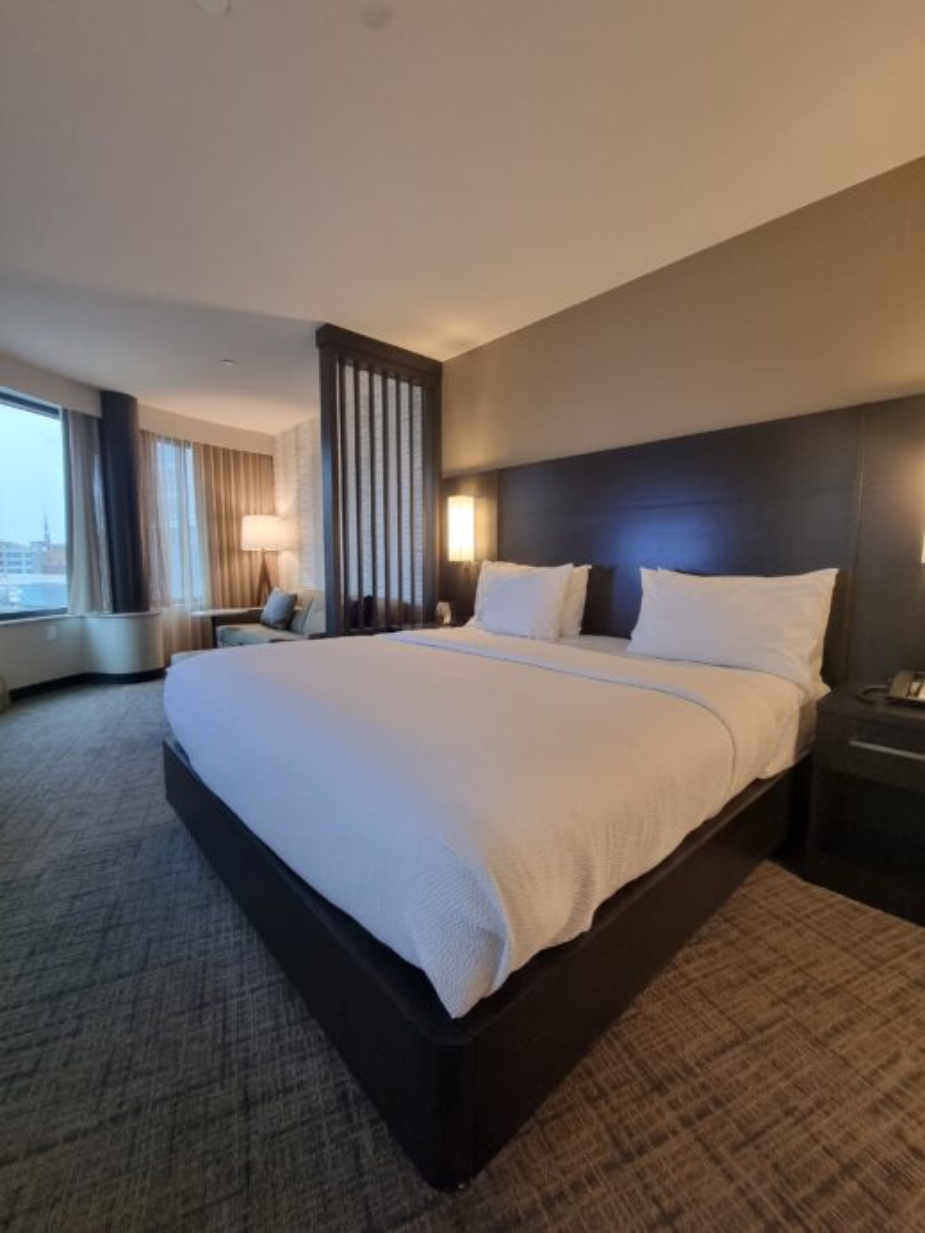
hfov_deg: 89.9
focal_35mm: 13
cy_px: 616
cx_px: 462
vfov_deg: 106.2
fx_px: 463
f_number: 2.2
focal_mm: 2.2
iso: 400
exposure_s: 1/60
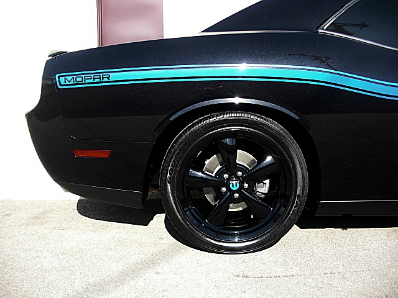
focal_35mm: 36
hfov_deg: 51.4
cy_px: 149
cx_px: 199
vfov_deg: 39.7
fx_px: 414
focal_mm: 6.3
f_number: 2.8
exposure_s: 1/250
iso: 50
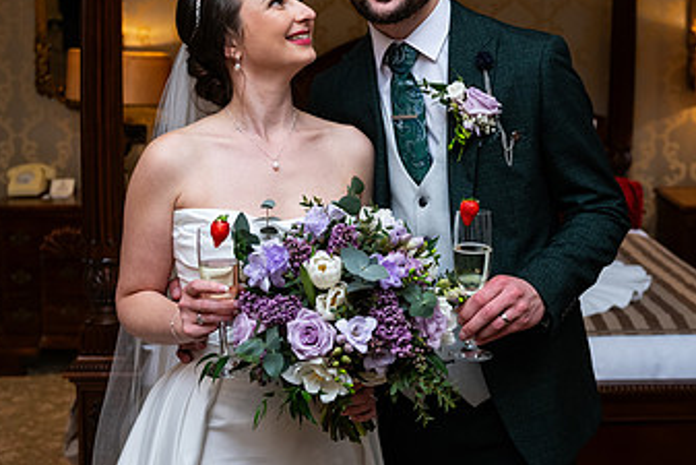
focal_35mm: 56
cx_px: 353
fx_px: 1083
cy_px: 104
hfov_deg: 35.6
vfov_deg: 23.9
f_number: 3.5
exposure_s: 1/160
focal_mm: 32
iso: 640
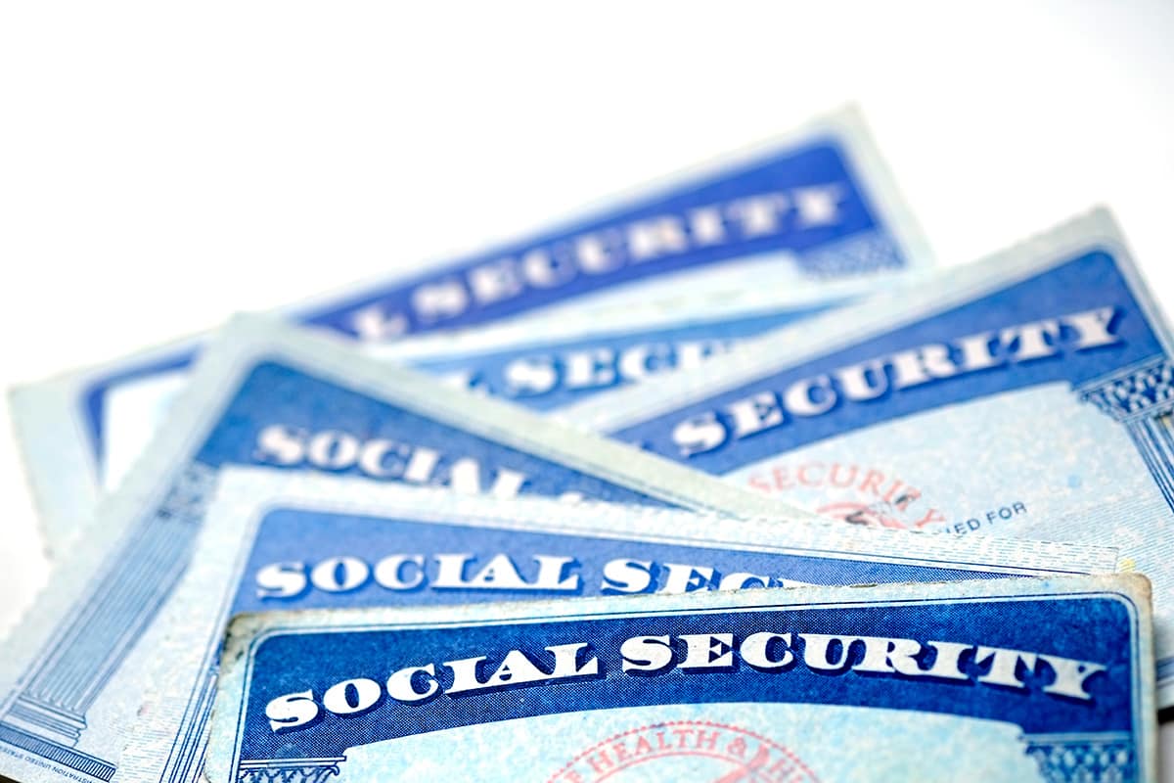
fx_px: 2935
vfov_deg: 15.2
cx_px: 587
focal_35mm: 90
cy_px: 392
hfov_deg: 22.6
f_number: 2.8
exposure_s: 1/150
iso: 200
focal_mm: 60
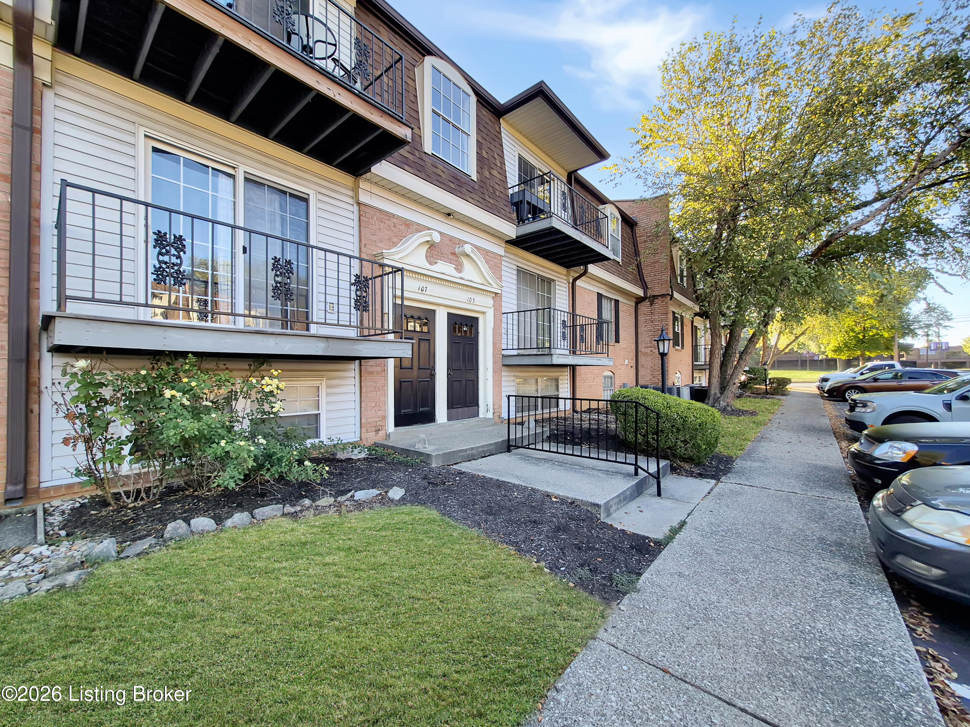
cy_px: 364
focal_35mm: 13
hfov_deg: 106.2
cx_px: 485
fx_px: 364
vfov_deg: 89.9
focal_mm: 1.74
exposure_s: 1/287
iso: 40
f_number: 2.2
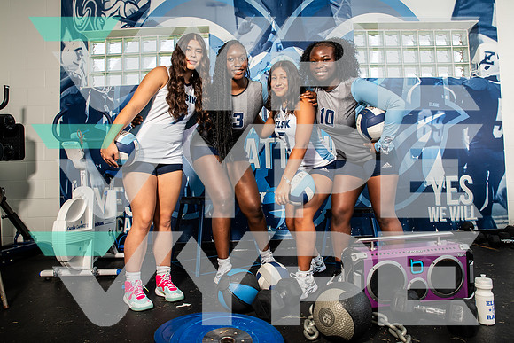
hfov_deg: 73.7
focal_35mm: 24
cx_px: 257
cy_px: 172
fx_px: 343
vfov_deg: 53.2
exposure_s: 1/250
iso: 250
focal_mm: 24
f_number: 7.1
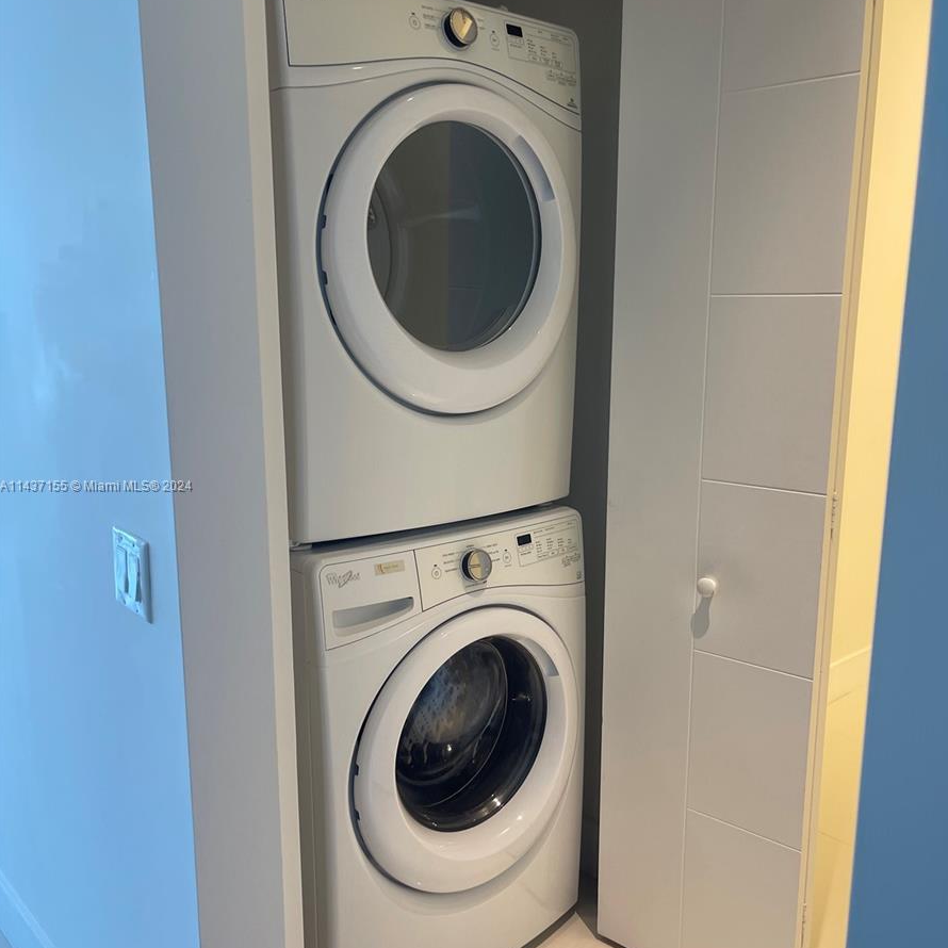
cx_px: 476
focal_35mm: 31
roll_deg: -0.7
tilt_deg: -12.8
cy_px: 487
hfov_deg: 52.5
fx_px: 961
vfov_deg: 52.5
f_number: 1.6
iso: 64
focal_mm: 5.1
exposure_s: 1/60
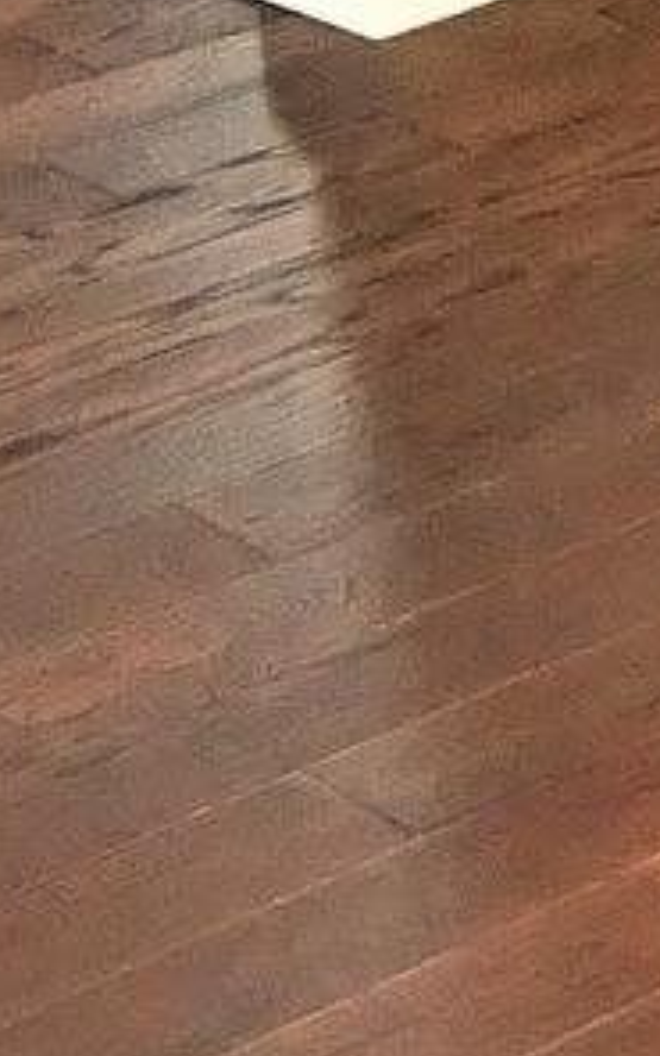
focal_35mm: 176
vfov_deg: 11.3
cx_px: 2531
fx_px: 5065
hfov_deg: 6.3
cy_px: -685
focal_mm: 4.1
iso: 320
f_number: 3.5
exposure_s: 1/30
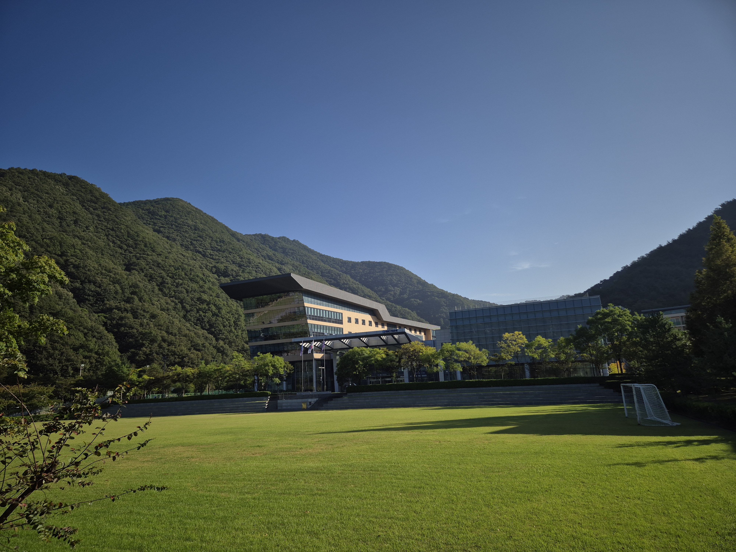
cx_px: 368
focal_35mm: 23
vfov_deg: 58.9
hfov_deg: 73.9
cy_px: 276
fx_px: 489
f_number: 1.8
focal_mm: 5.4
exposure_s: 1/1996
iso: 25
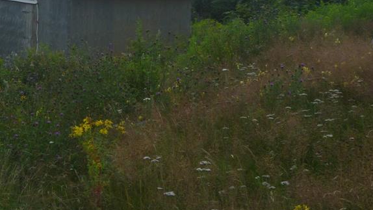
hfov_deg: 29.9
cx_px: 52
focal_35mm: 68
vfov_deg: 17.1
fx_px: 673
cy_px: -22
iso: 80
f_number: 5.6
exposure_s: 1/200
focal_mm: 6.3
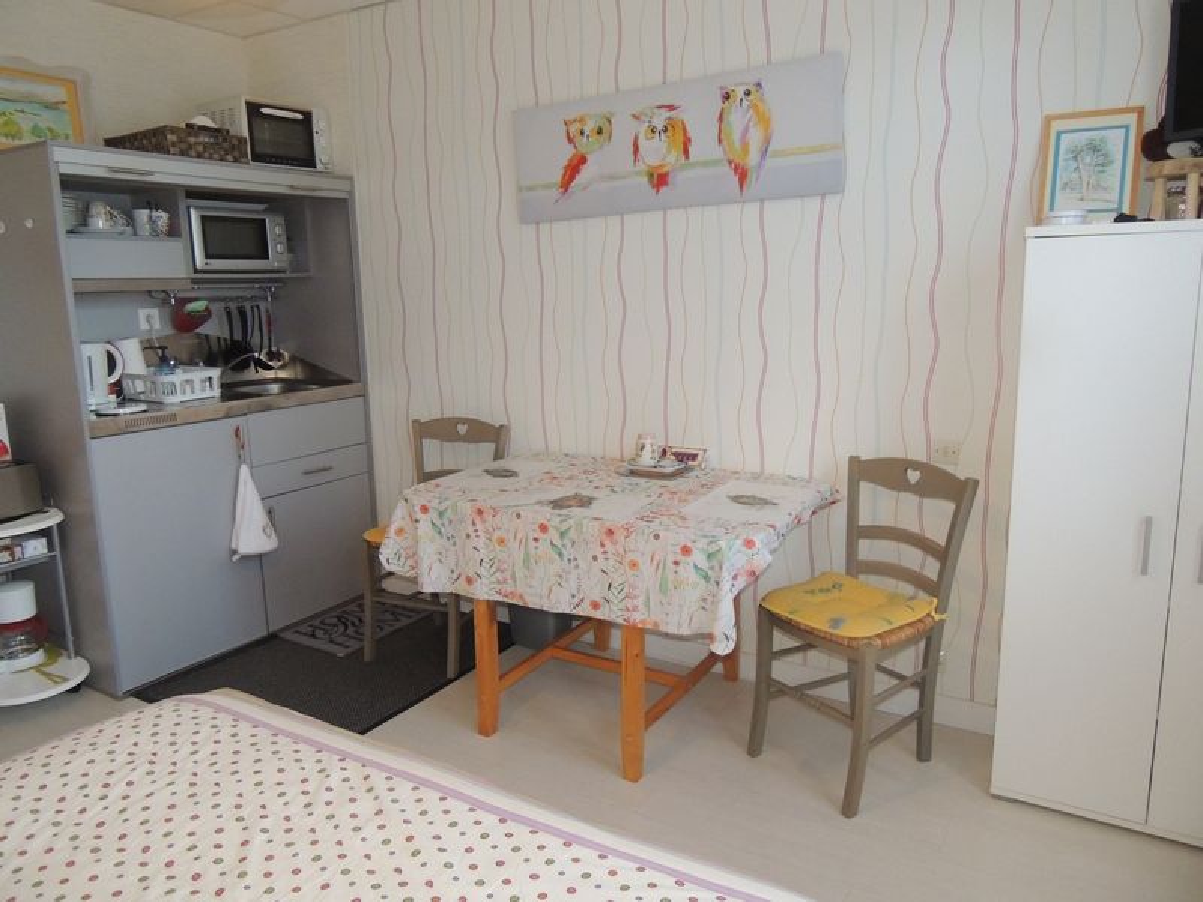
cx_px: 602
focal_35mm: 24
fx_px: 834
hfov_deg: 71.6
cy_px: 451
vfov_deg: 56.8
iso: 800
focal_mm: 4.3
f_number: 3
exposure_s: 1/125
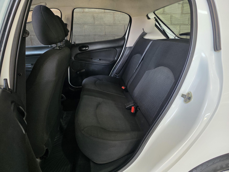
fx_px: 152
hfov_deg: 73.9
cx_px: 114
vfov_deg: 58.9
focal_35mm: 23
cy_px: 86
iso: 250
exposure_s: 1/100
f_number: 1.7
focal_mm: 6.3
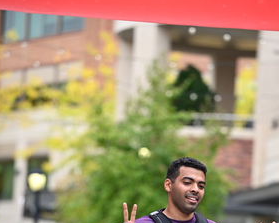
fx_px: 1989
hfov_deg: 8.0
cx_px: 174
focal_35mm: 241
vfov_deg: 6.4
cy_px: 215
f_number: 2.8
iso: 640
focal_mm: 130
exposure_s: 1/2000
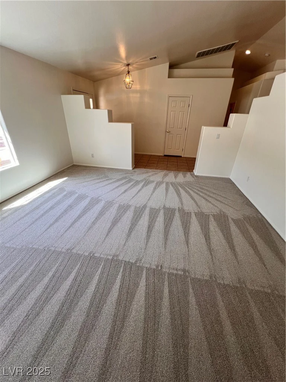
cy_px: 191
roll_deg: -1.9
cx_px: 143
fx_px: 143
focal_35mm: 13
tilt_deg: -26.3
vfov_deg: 106.2
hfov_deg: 89.9
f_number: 1.8
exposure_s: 1/120
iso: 50
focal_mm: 1.57
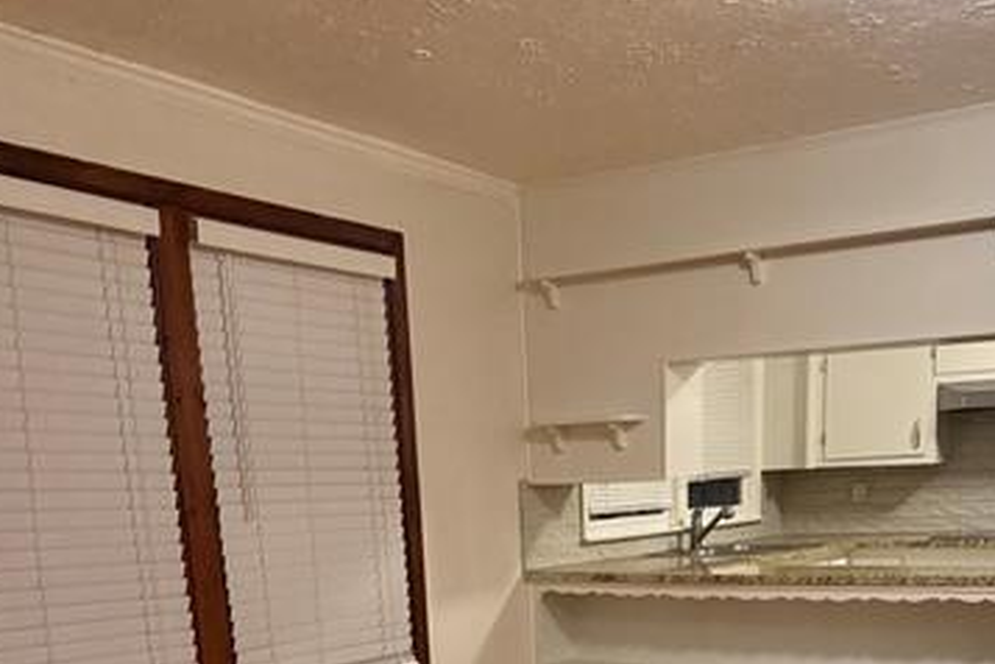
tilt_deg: -12.9
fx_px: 1161
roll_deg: +1.5
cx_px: 563
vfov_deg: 28.7
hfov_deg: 46.3
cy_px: 745
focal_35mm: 42
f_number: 1.78
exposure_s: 1/60
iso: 800
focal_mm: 6.76
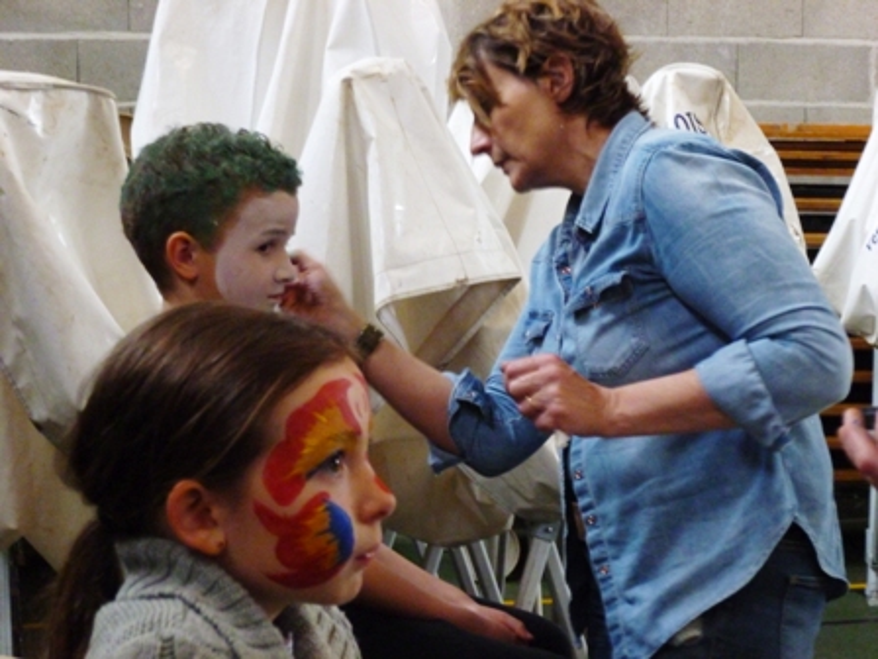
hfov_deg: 18.4
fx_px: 2714
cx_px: 439
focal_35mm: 107
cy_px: 330
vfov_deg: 13.8
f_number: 5.4
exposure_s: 1/25
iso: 800
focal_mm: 19.1
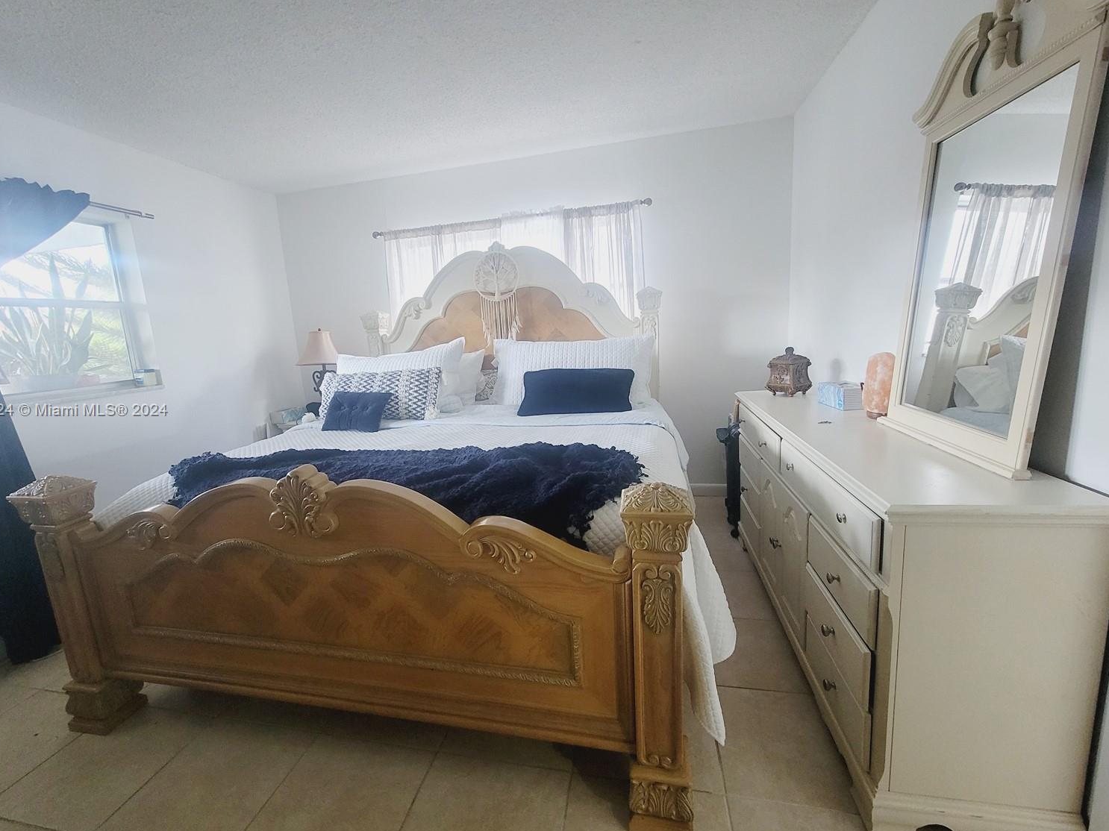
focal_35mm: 14
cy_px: 411
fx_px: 448
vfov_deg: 85.7
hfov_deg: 102.0
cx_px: 525
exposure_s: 1/40
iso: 320
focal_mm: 2.2
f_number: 2.2
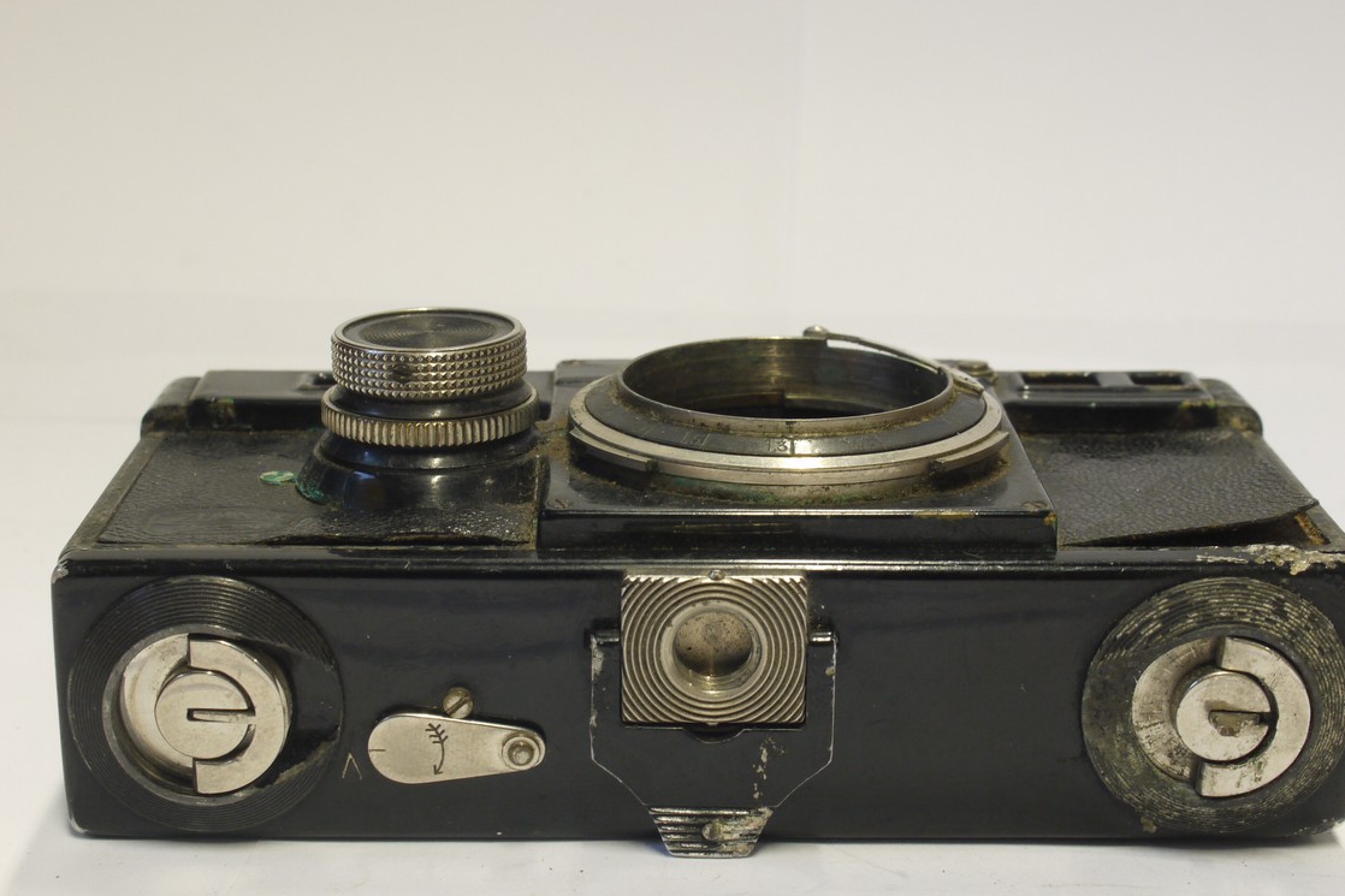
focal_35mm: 67
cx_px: 680
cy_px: 473
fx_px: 2503
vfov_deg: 20.3
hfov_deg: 30.1
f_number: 9
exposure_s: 1/10
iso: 400
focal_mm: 30
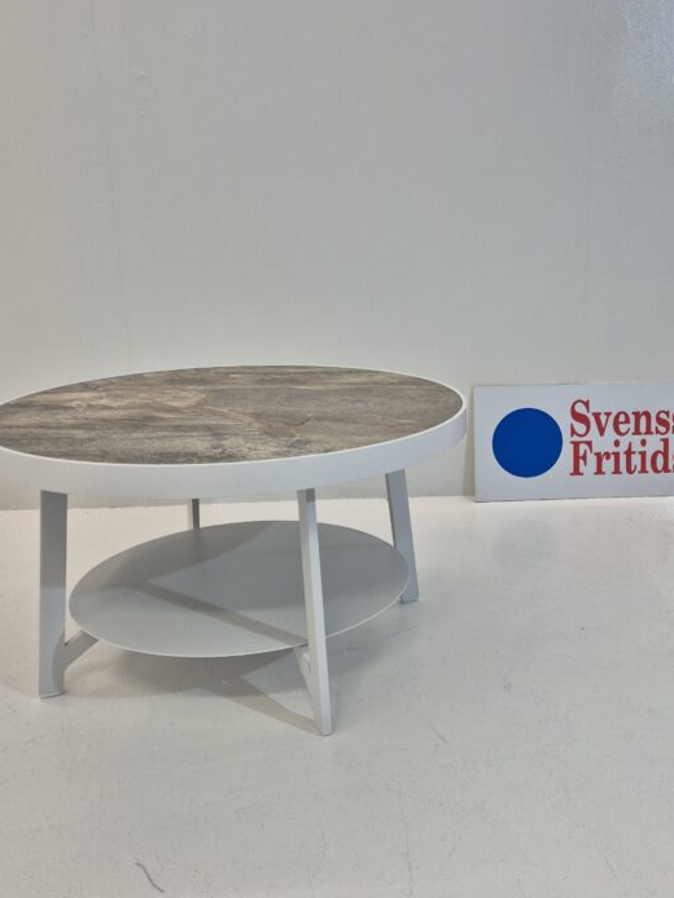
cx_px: 430
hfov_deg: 41.4
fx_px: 882
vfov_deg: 53.9
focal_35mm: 34
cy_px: 447
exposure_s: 1/100
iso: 50
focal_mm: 5.4
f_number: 1.8
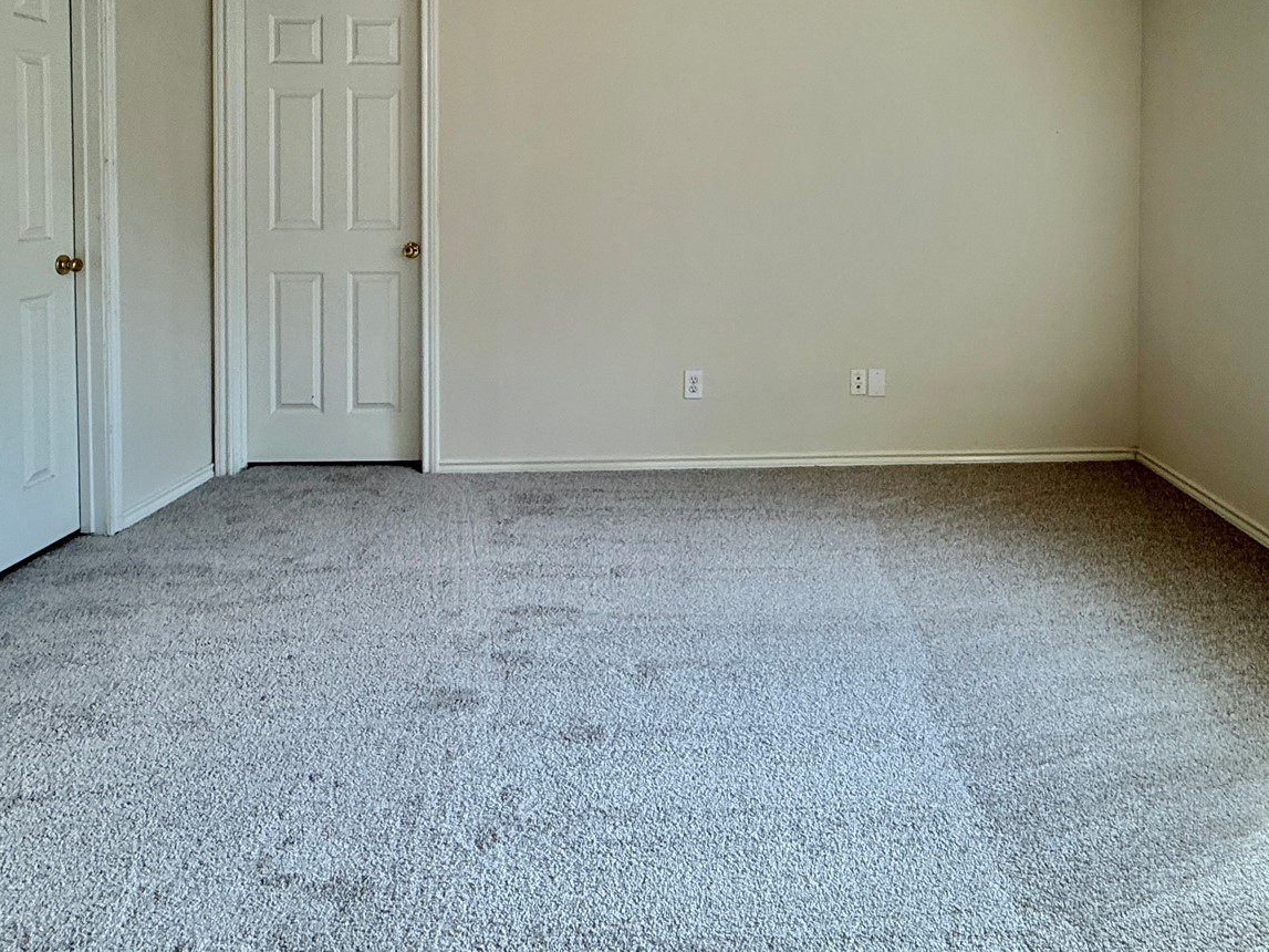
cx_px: 780
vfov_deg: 51.6
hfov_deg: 68.5
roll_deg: +0.0
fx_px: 916
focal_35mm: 25
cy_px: 198
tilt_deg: -0.4
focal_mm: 2.22
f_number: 2.2
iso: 100
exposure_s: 1/120
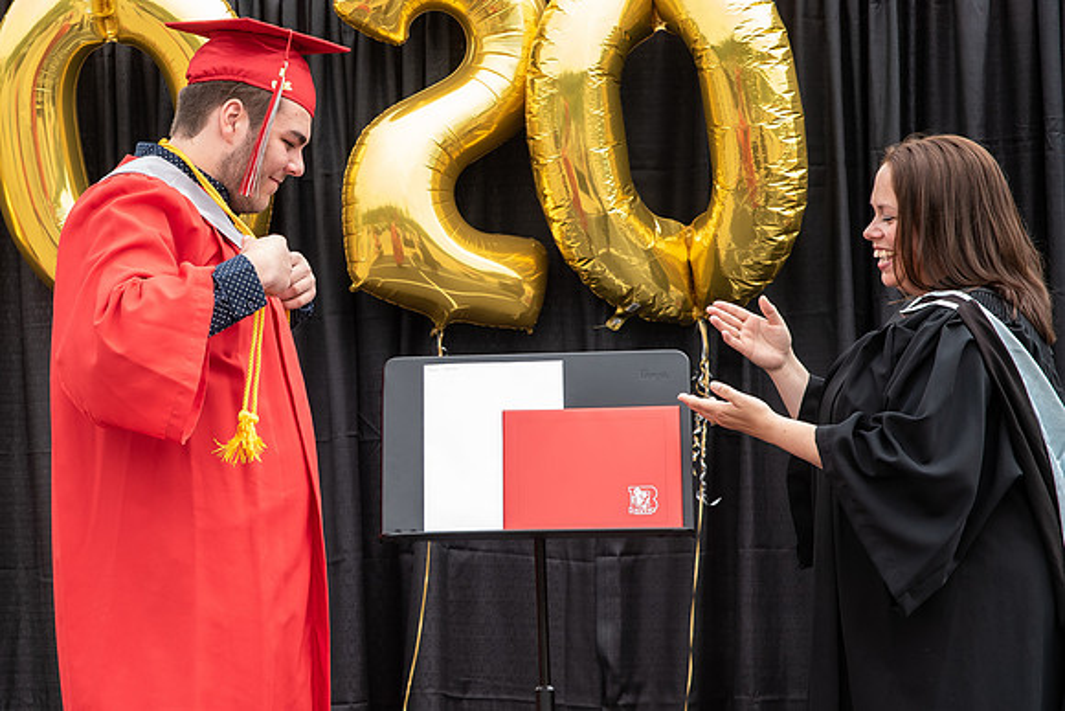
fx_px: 2708
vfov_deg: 15.0
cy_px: 354
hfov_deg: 22.0
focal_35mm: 92
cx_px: 220
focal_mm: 56
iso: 500
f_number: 5.6
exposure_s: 1/400
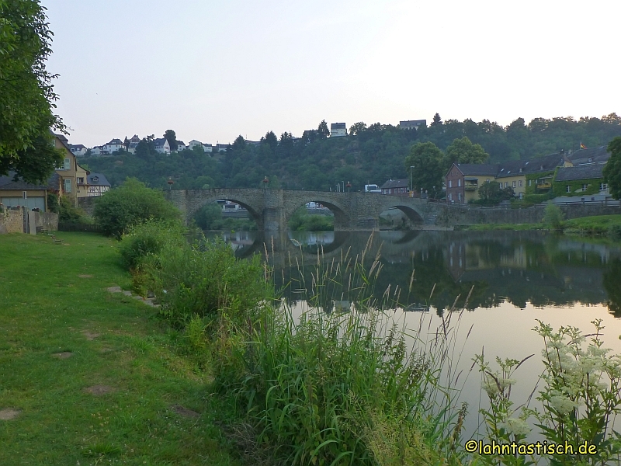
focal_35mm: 24
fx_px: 431
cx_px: 310
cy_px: 233
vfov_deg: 56.8
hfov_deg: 71.6
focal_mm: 4.3
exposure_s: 1/125
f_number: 3.5
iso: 160
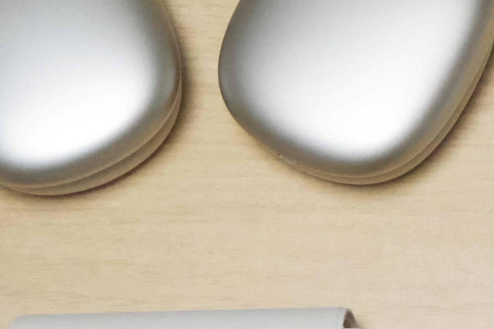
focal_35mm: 156
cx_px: 863
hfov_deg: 12.2
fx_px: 2140
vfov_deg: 8.8
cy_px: 169
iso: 6400
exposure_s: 1/2000
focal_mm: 23.5
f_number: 4
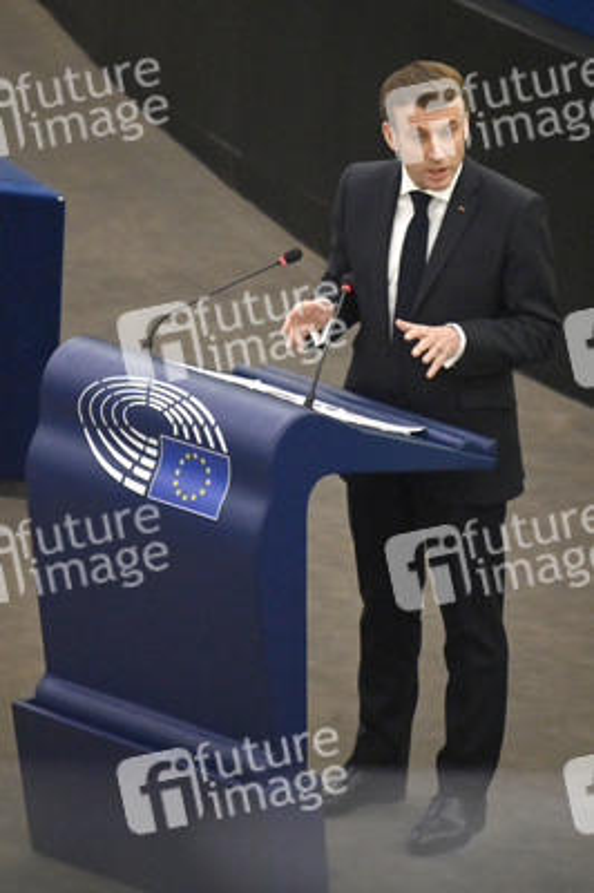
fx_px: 12396
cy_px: 446
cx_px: 297
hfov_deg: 2.7
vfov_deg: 4.1
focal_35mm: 500
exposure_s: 1/800
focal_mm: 500
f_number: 6.3
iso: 5000
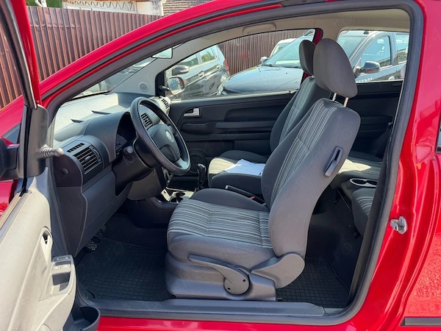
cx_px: 220
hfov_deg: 71.6
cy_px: 166
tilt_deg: -21.8
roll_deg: -0.6
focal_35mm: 24
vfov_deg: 56.8
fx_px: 306
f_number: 1.78
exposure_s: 1/275
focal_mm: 6.76
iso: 80
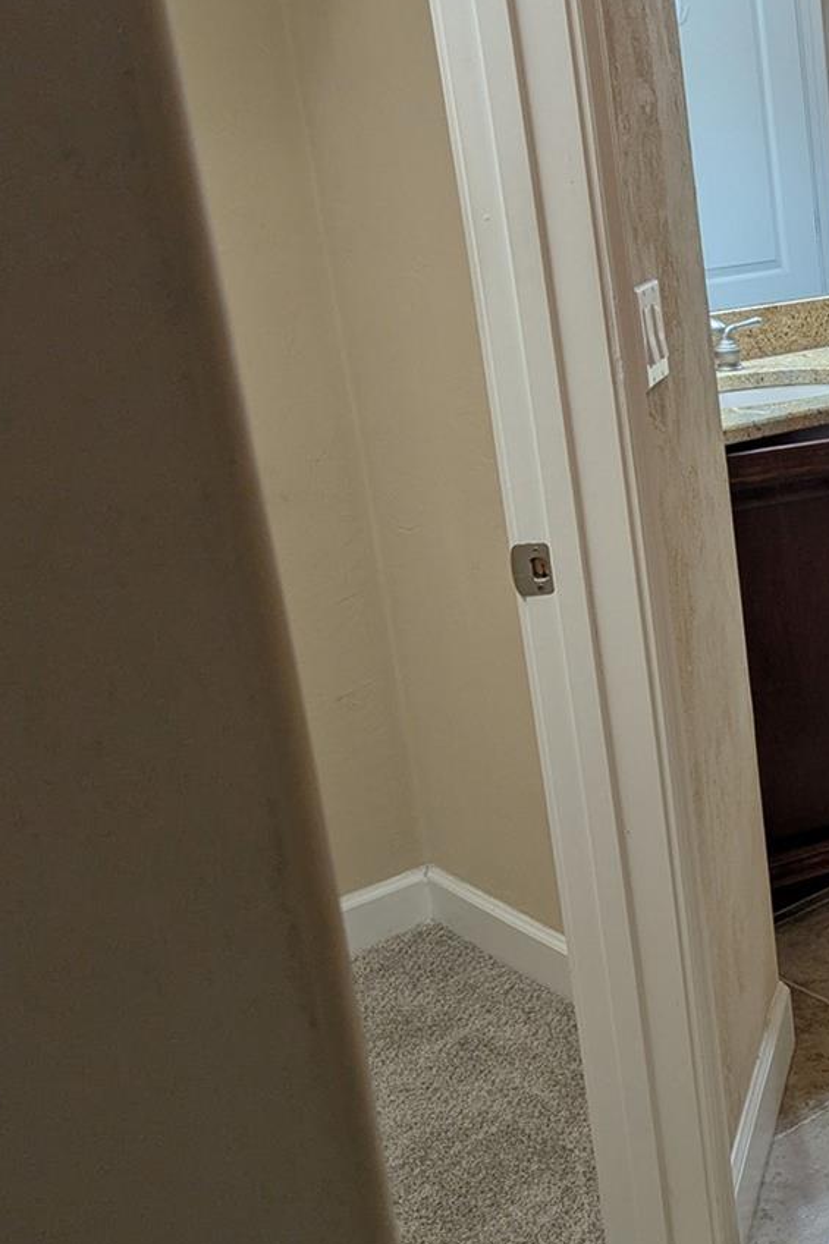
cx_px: 1122
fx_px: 1624
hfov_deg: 24.4
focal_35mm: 47
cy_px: 584
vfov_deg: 41.9
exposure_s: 1/120
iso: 54
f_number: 1.85
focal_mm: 6.81
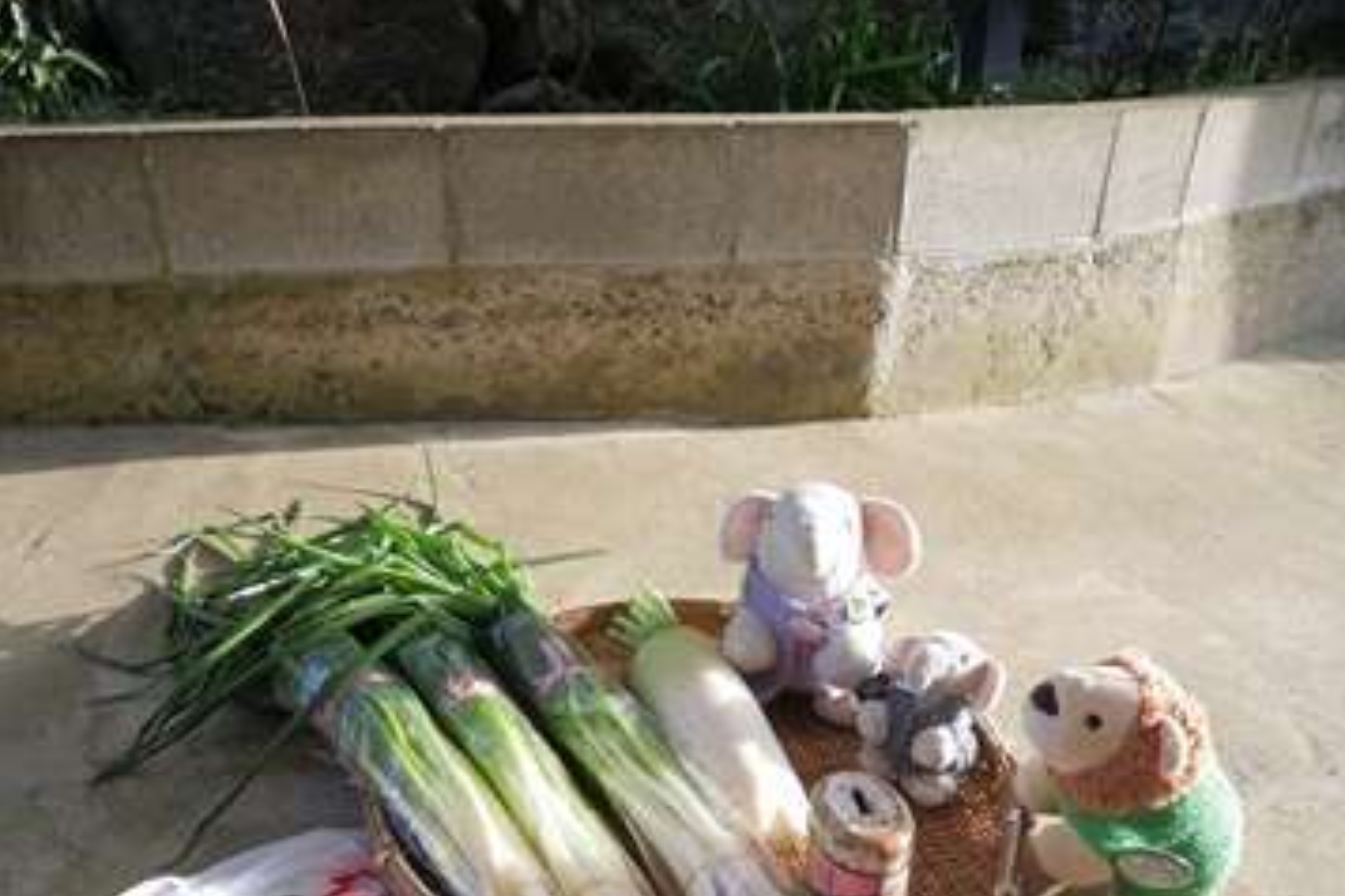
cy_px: 557
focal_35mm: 28
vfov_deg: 46.0
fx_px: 1046
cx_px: 625
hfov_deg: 65.4
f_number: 4.2
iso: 500
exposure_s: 1/160
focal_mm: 12
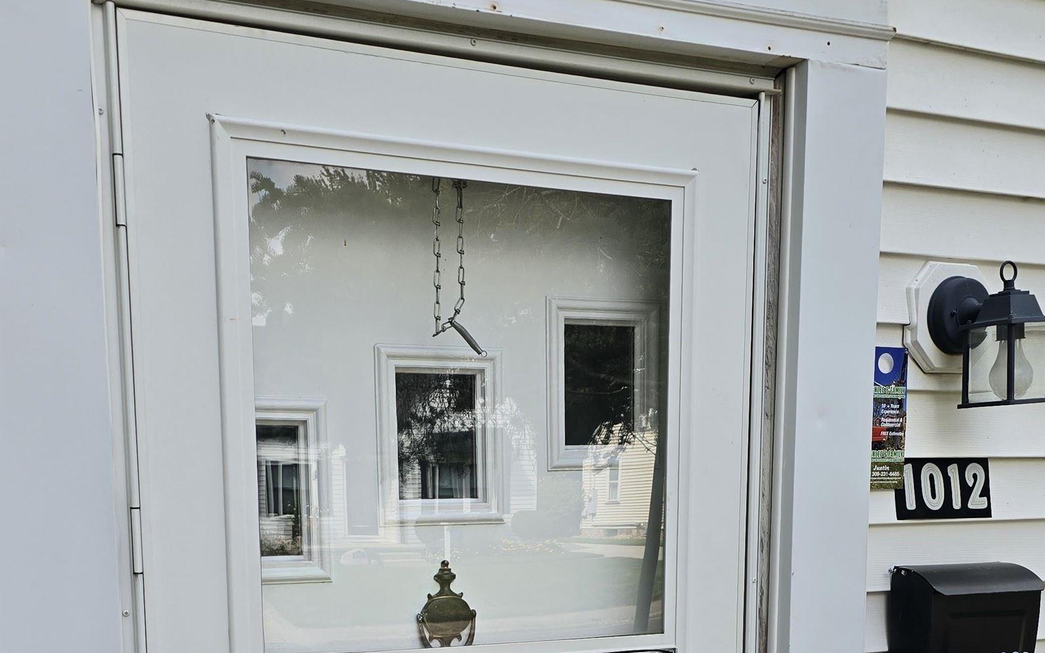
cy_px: 660
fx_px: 1338
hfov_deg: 42.6
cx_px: 503
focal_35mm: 47
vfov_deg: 26.0
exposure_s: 1/180
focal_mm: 6.3
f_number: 1.7
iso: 12
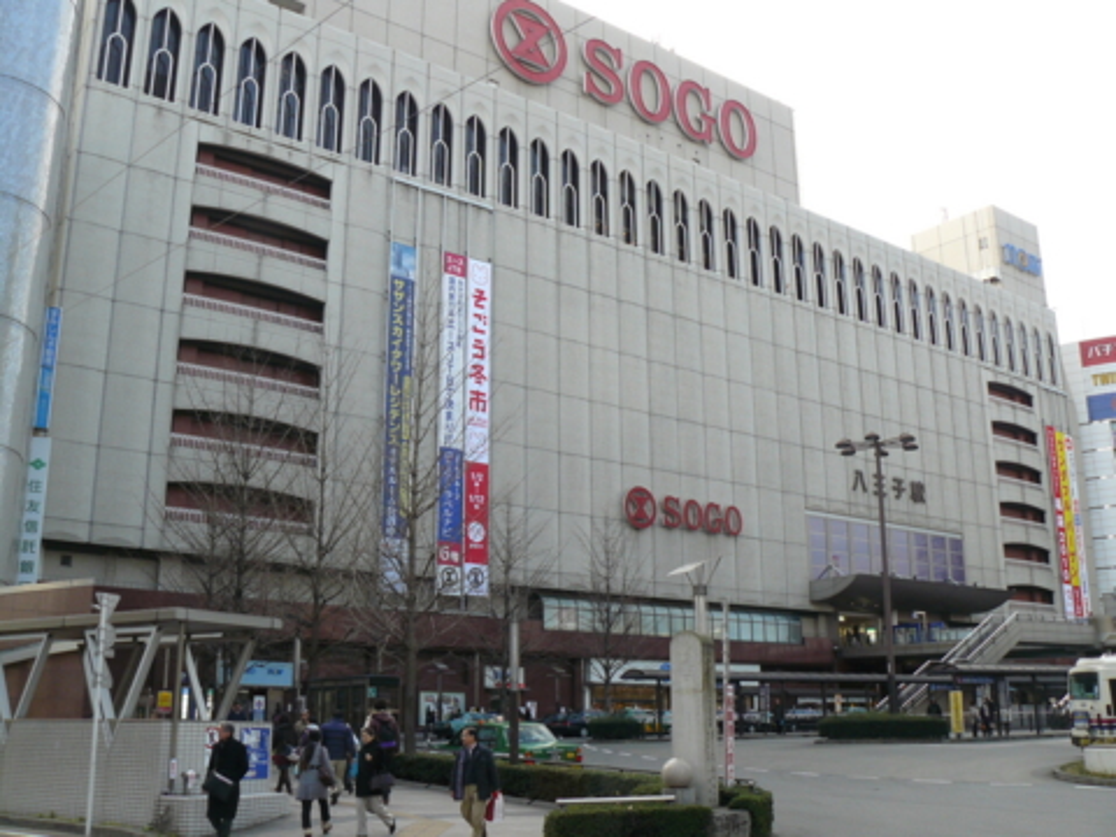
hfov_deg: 51.4
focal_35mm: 36
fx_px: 1161
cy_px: 418
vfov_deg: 39.7
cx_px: 558
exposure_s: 1/160
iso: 100
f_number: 4
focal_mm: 6
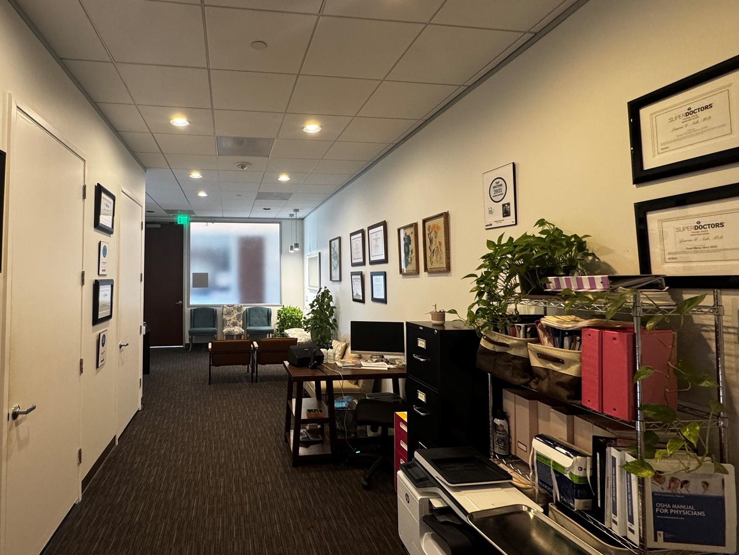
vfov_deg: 71.5
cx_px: 278
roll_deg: -0.6
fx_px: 384
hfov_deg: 86.1
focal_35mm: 18
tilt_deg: +2.0
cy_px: 258
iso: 250
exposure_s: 1/60
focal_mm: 2.22
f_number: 2.2
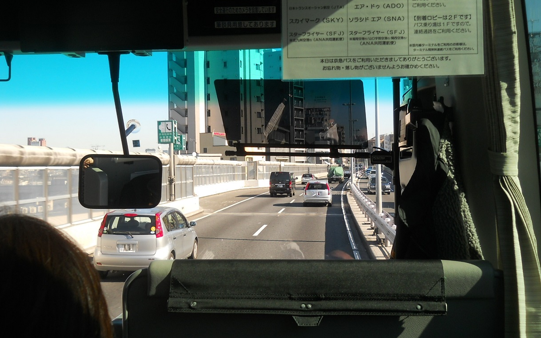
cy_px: 179
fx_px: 649
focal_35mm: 44
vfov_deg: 29.2
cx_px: 273
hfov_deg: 45.3
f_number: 5.5
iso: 80
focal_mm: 6.72
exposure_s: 1/160
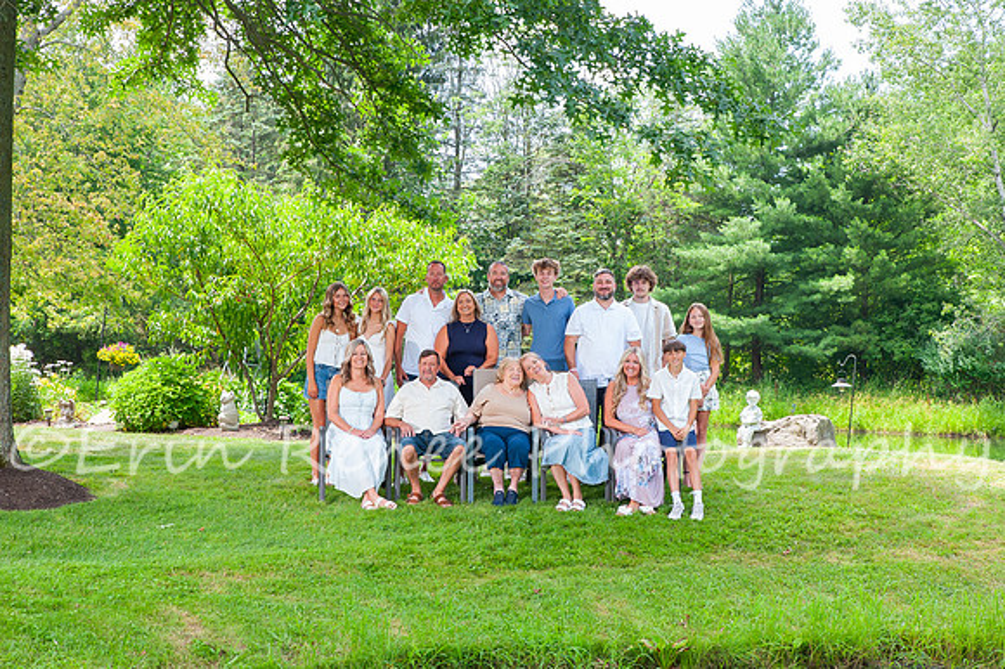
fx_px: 1889
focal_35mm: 68
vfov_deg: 20.1
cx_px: 549
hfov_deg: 29.8
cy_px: 304
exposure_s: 1/100
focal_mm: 62
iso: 800
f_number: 14
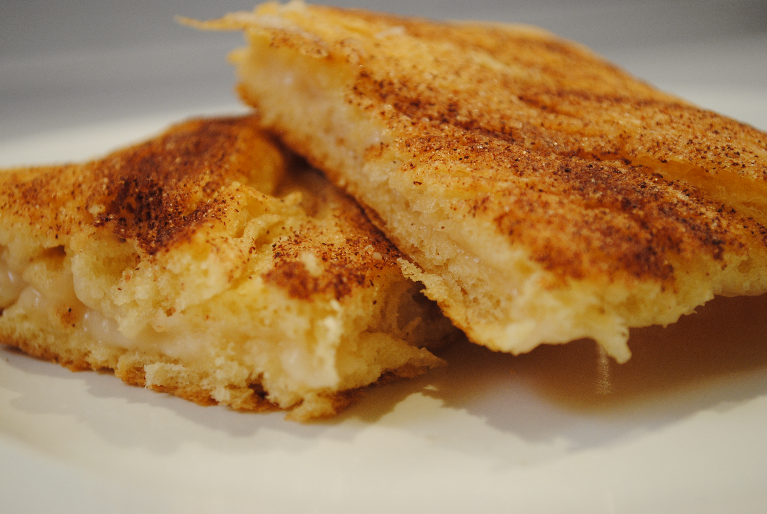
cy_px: 257
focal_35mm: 69
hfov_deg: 29.2
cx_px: 384
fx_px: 1472
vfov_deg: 19.8
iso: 400
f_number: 5.3
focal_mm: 46
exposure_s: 1/25
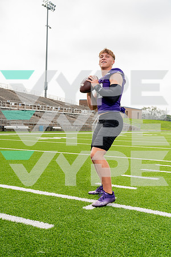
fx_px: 292
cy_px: 128
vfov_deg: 47.4
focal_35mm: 41
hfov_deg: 32.6
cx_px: 86
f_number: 5.6
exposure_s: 1/250
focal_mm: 41
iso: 100
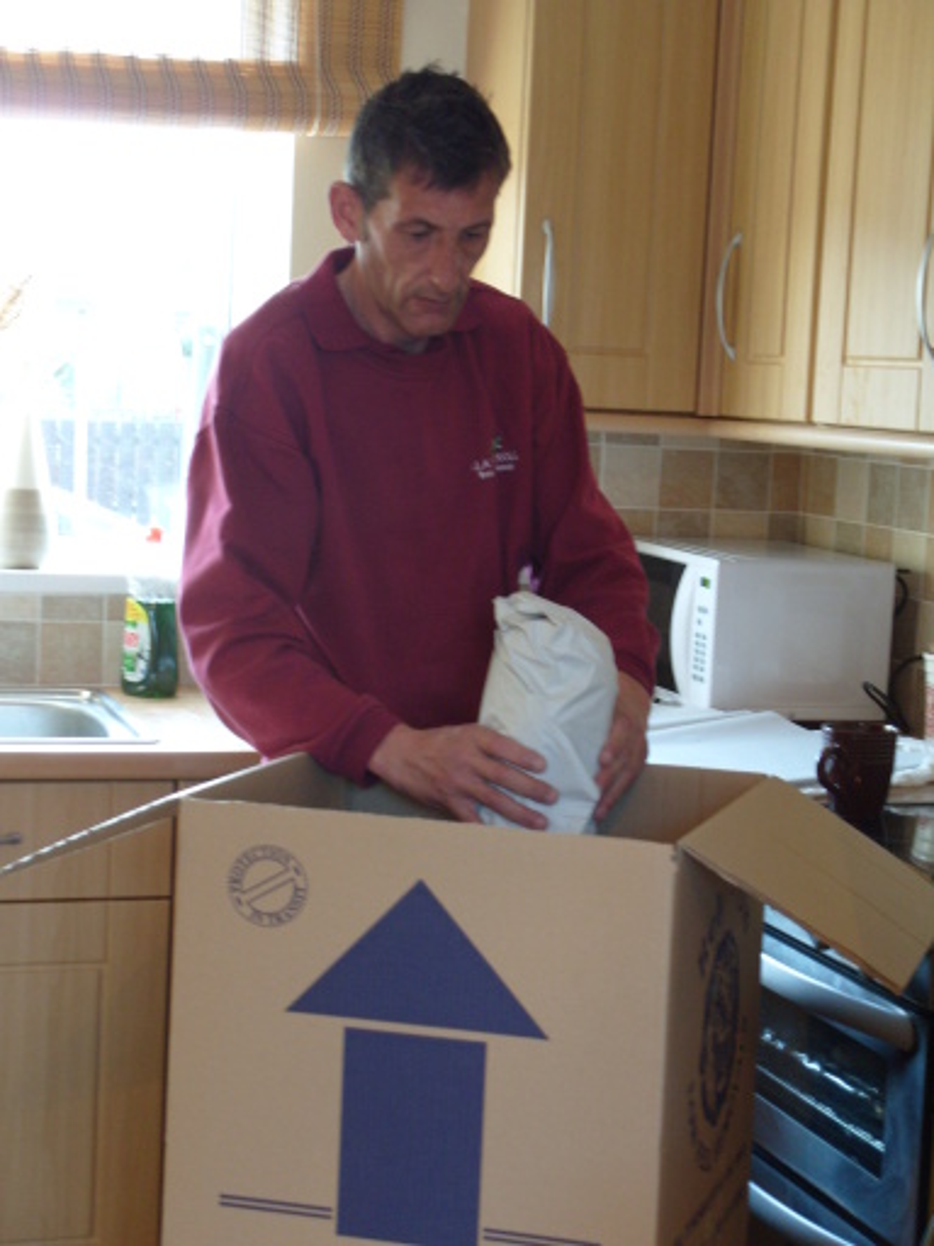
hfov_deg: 21.0
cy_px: 623
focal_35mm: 70
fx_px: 2518
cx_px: 467
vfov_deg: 27.8
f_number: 3.3
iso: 200
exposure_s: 1/8
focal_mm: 15.5
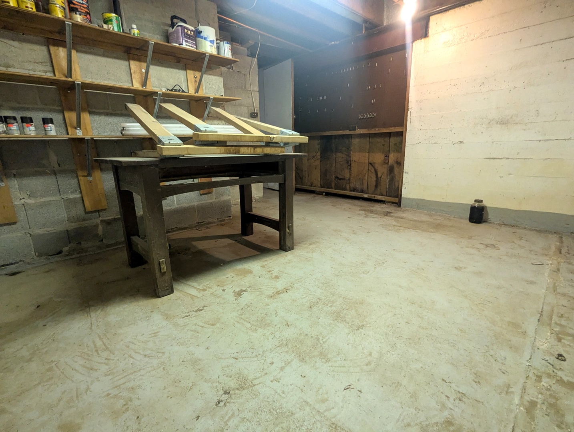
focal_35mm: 16
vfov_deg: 78.3
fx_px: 266
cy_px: 216
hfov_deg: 94.4
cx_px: 287
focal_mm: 2.35
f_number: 2.2
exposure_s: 1/40
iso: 312
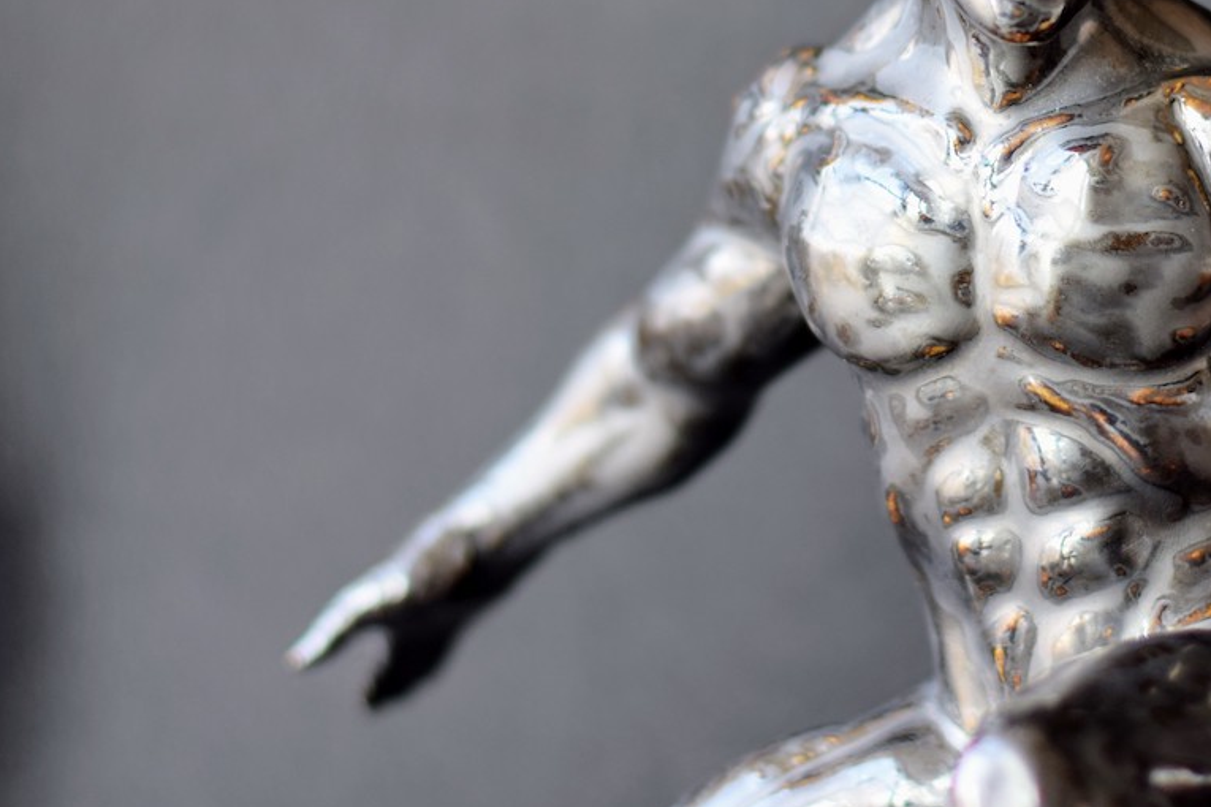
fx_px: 4945
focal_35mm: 147
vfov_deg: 9.3
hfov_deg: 13.8
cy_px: 150
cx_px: 1083
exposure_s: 1/100
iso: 100
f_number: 2.2
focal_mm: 50
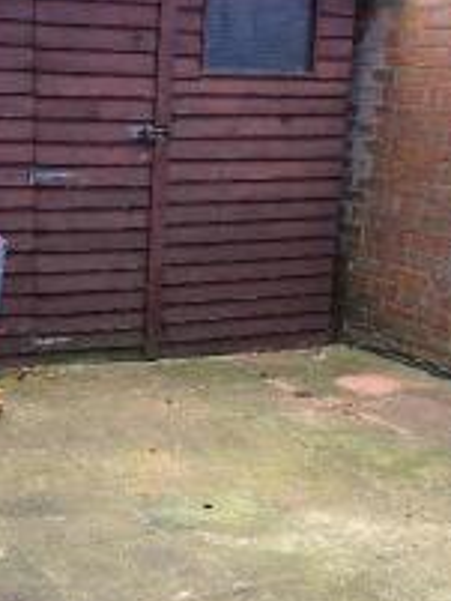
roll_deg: -2.5
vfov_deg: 29.6
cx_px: 125
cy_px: 528
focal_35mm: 63
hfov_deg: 23.1
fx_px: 1093
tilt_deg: -23.6
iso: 32
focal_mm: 4.15
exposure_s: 1/122
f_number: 2.2
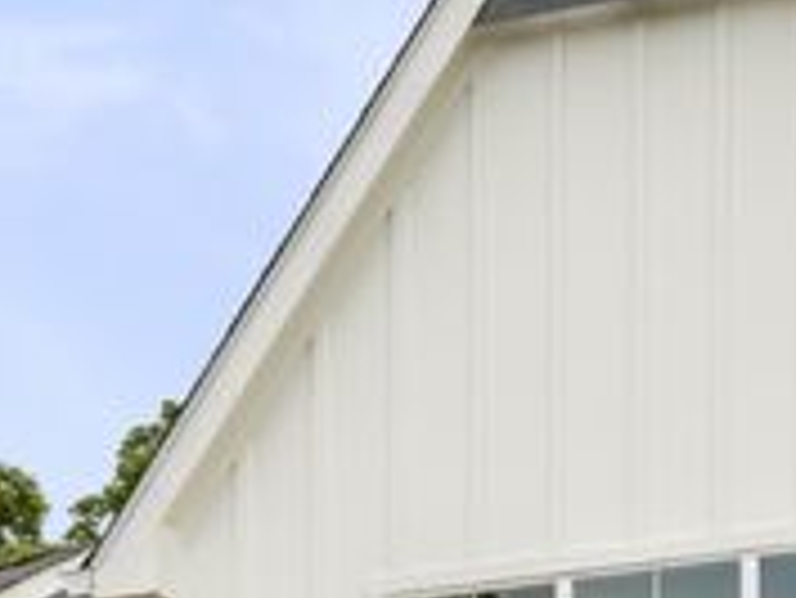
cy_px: 996
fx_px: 4487
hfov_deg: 10.1
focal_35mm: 195
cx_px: 247
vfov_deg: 7.4
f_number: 8
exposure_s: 1/320
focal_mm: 35
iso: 100
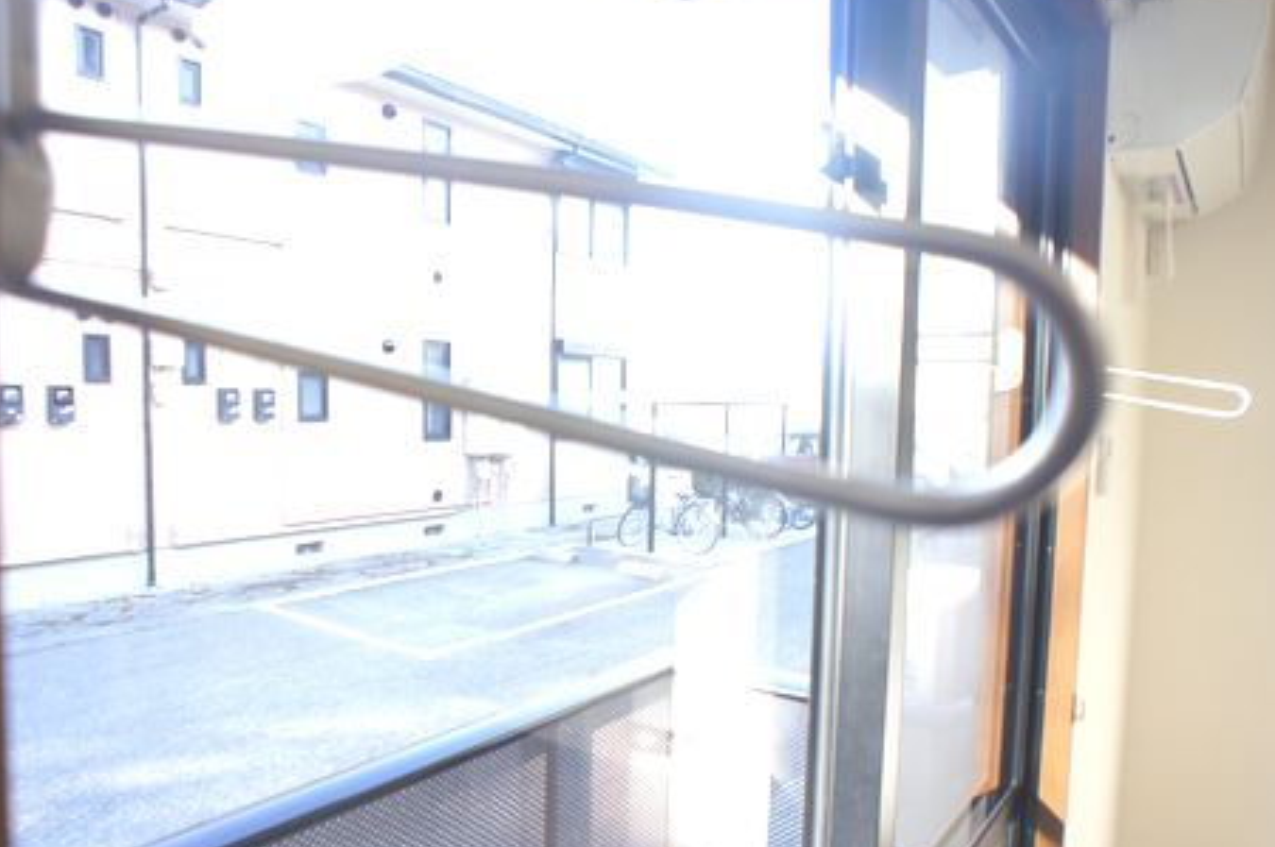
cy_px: 476
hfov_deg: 58.7
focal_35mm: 32
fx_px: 1132
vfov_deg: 41.0
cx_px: 575
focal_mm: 16
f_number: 3.2
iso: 200
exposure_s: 1/40
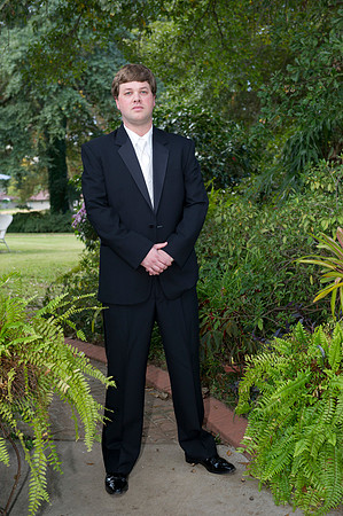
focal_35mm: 58
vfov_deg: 34.5
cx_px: 172
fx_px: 831
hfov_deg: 23.3
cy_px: 258
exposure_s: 1/100
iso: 400
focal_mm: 58
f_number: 5.6
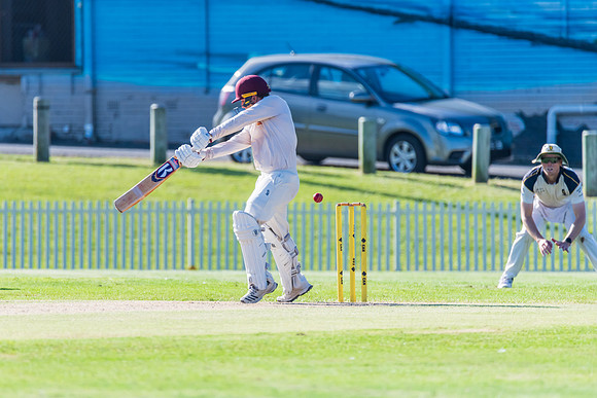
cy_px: 198
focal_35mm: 725
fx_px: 12022
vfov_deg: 1.9
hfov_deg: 2.8
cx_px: 238
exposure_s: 1/2000
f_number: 6.3
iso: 640
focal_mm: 600
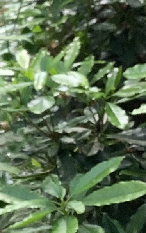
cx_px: -192
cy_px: 56
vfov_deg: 11.7
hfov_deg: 7.0
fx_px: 1140
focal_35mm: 179
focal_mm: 3.3
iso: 40
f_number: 2.4
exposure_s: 1/100
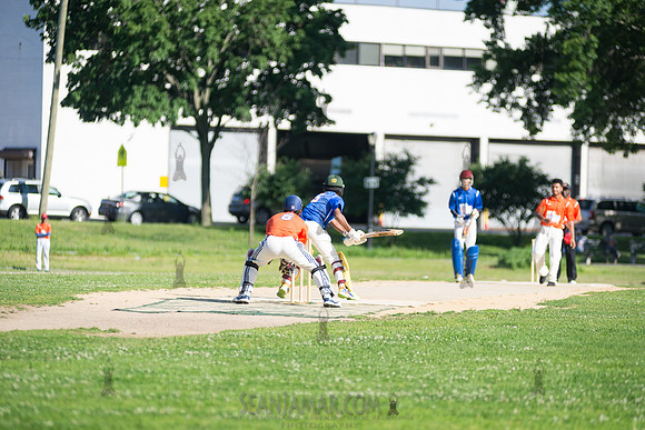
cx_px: 322
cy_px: 215
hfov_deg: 10.3
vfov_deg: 6.9
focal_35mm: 200
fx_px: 3584
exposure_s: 1/2000
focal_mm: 200
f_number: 2.8
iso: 200
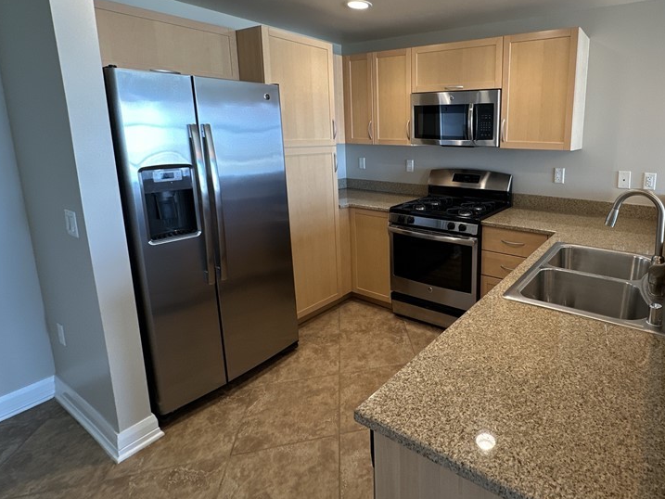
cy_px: 197
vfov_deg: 65.3
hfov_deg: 79.2
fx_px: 384
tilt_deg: -9.8
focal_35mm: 20
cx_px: 441
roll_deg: -0.1
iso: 200
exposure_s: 1/60
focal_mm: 2.22
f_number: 2.2
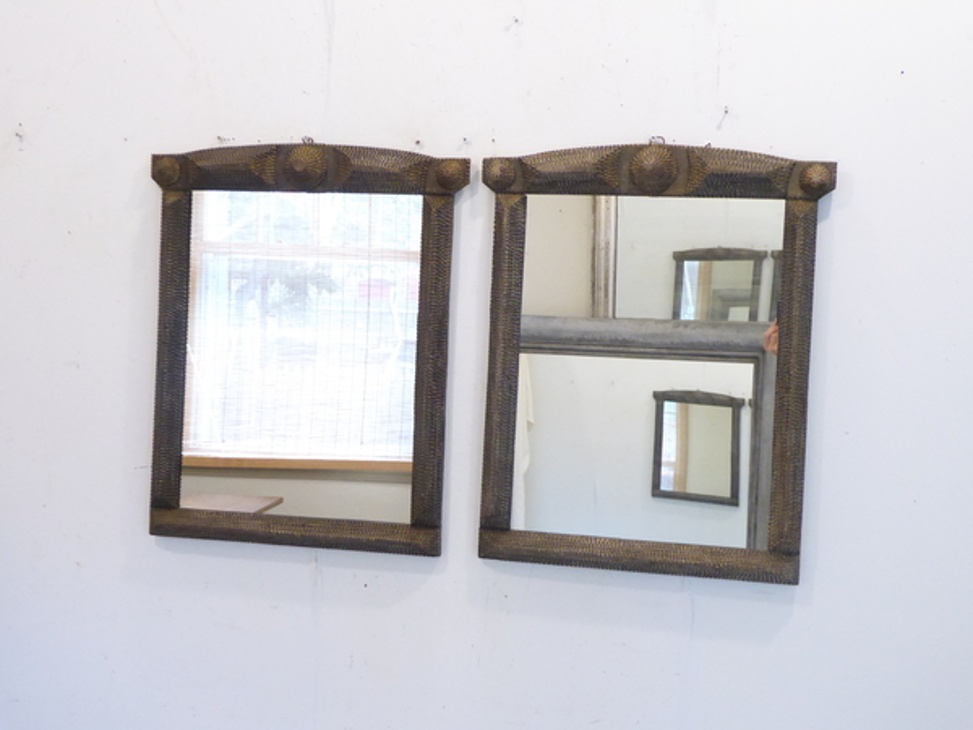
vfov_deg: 31.5
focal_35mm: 46
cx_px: 486
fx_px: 1293
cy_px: 365
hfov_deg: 41.2
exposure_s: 1/50
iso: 800
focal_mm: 7.8
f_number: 3.9
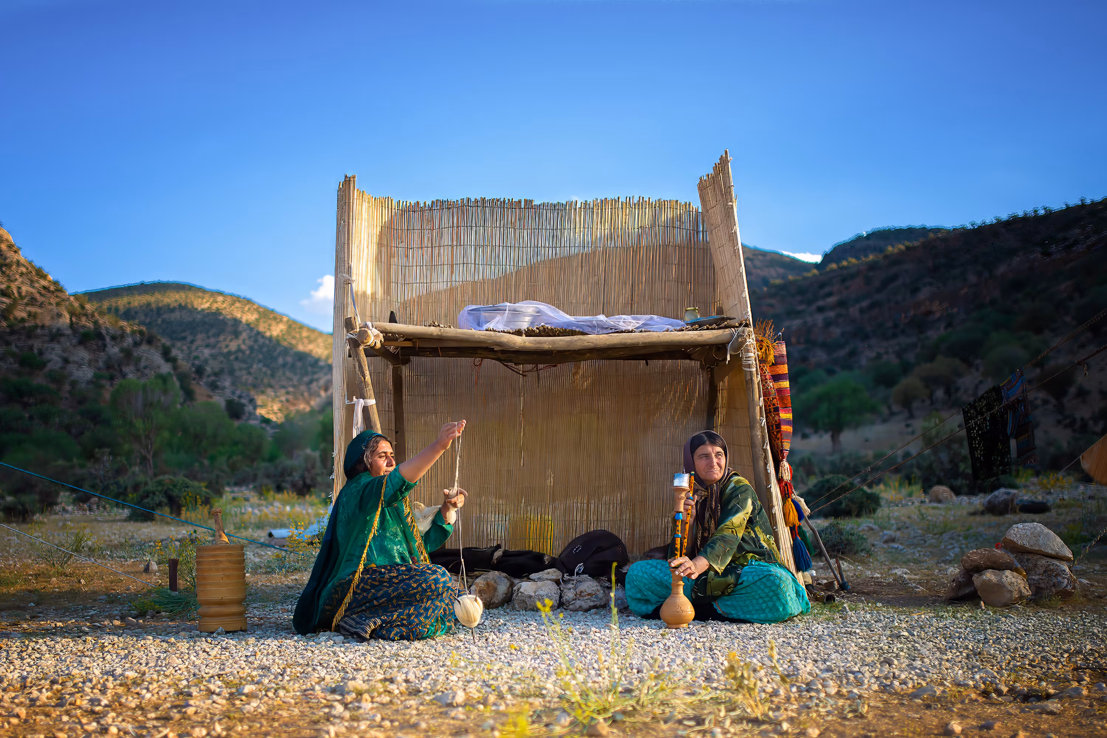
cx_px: 554
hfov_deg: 54.4
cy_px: 369
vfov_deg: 37.9
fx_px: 1076
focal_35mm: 35
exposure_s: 1/1600
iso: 64
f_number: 1.4
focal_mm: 35
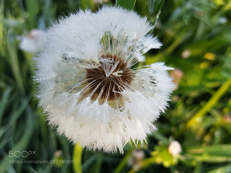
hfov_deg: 67.3
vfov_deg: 53.1
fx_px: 174
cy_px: 86
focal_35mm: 26
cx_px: 116
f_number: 1.7
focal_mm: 4.2
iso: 40
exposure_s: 1/178
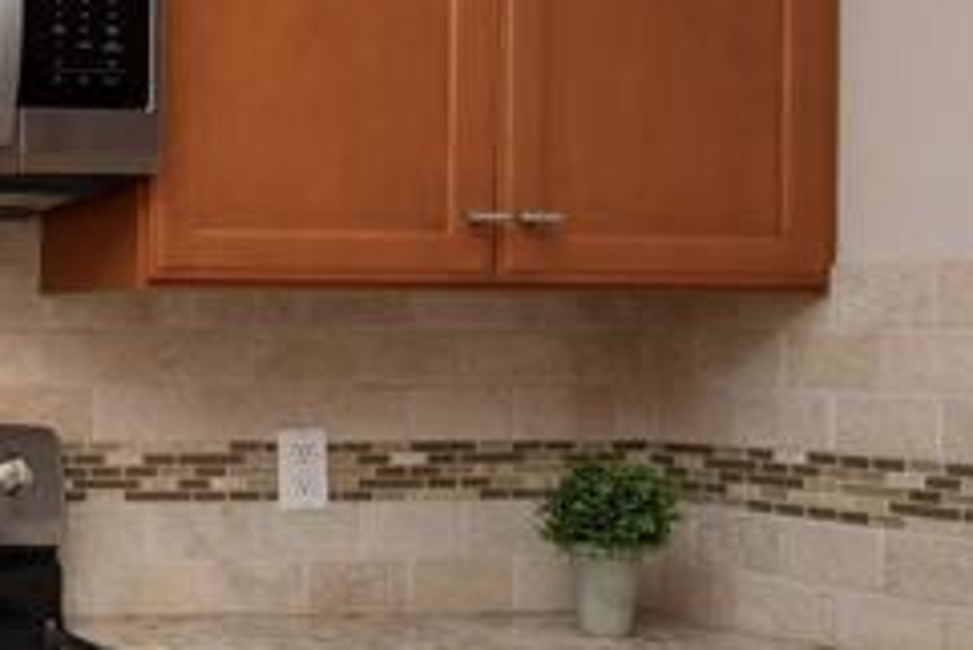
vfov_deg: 20.0
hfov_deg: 23.6
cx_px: -489
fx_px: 1839
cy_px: 361
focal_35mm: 68
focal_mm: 16
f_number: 7.1
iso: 320
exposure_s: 1/60
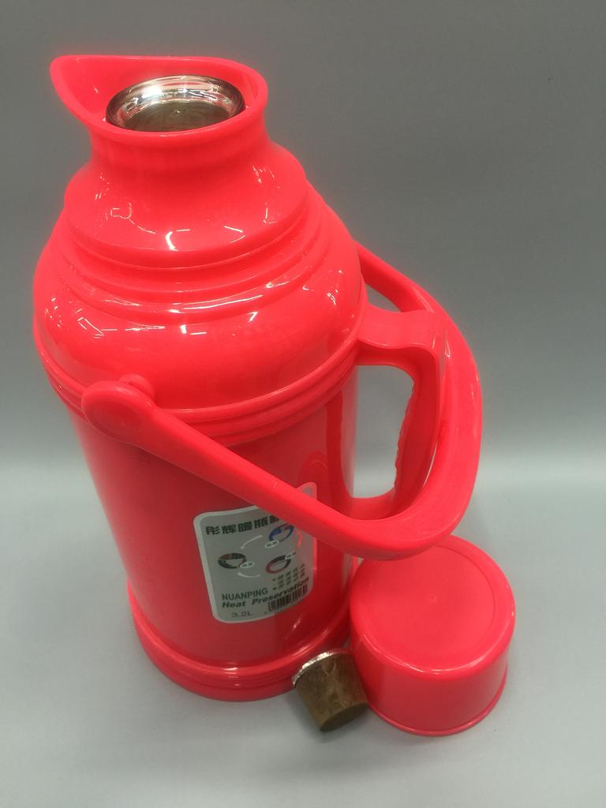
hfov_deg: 48.2
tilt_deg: -44.4
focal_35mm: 29
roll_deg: +3.9
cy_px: 404
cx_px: 303
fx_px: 677
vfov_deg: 61.7
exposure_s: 1/17
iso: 50
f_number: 2.2
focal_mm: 4.15
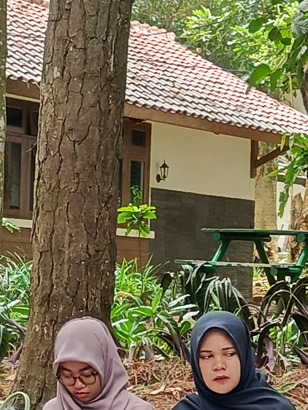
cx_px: 87
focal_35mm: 132
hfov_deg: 11.2
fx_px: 1566
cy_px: 371
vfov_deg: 14.8
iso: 255
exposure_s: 1/100
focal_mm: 5.24
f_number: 1.7
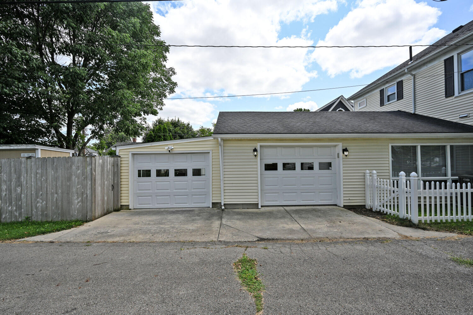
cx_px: 236
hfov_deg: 98.5
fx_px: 204
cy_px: 158
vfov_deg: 75.5
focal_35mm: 16
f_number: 7.1
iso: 100
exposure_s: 1/320
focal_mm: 15.5
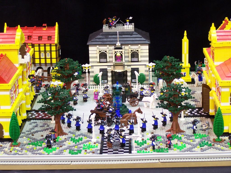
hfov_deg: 20.9
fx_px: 627
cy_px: 86
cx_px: 116
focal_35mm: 94
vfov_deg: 15.7
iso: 80
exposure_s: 1/2
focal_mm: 15.6
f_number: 3.2
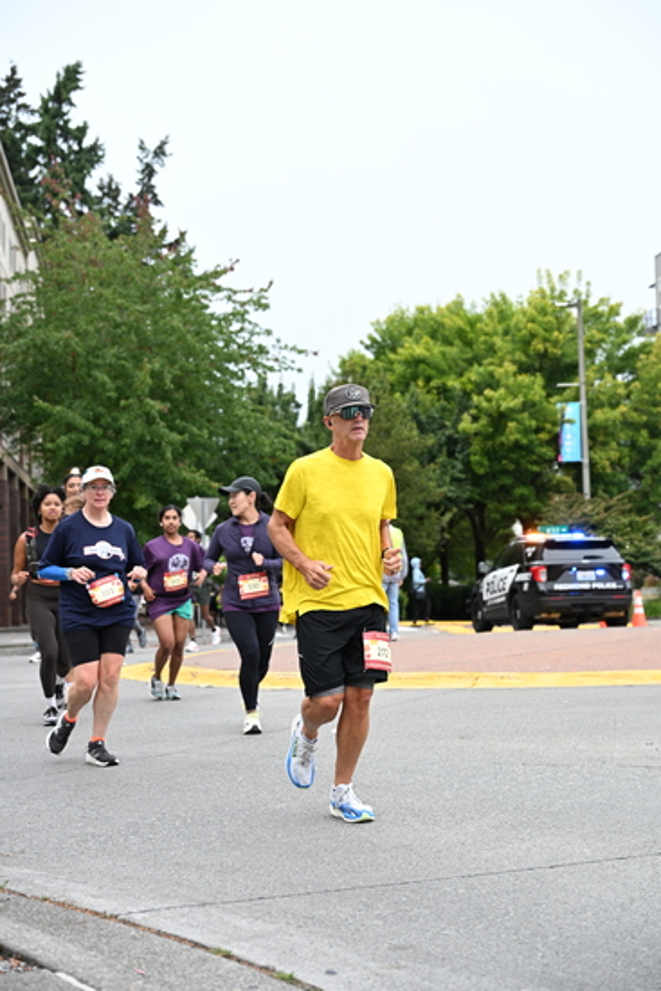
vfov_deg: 33.9
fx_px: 1624
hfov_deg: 23.0
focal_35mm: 59
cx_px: 330
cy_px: 496
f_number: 4
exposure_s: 1/800
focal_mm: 59
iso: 1600
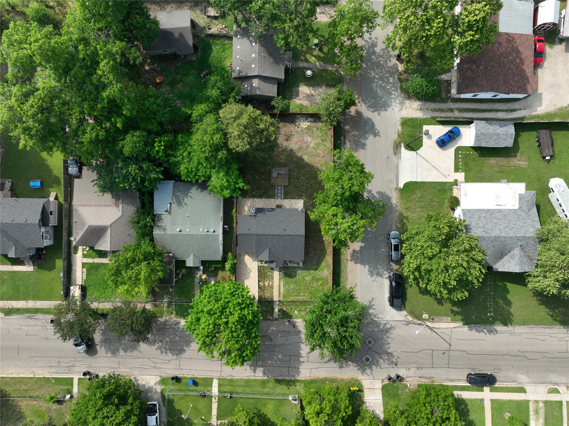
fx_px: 394
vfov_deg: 56.8
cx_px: 284
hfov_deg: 71.6
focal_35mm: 24
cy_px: 213
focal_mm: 12.29
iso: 110
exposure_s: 1/200
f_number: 8
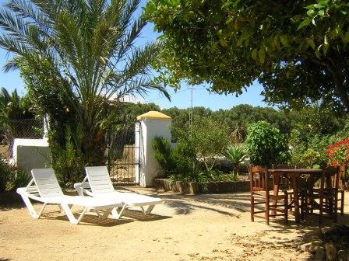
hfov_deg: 51.4
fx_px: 363
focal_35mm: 36
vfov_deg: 39.7
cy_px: 130
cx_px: 174
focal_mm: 4.7
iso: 100
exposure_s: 1/253
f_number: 5.2
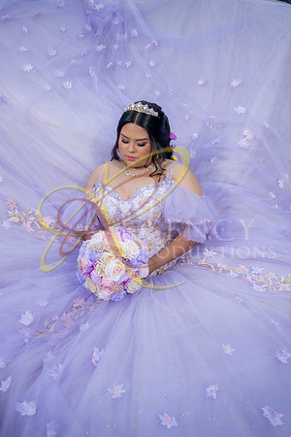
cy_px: 218
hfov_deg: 43.6
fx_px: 364
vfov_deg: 61.9
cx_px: 146
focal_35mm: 30
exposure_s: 1/800
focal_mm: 20
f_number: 2.8
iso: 125
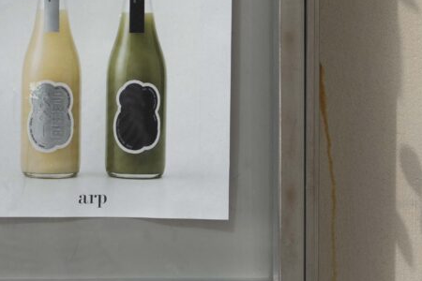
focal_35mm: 107
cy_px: 12
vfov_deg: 12.7
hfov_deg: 18.9
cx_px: 73
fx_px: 1254
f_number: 6.3
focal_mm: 47
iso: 100
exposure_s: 1/200
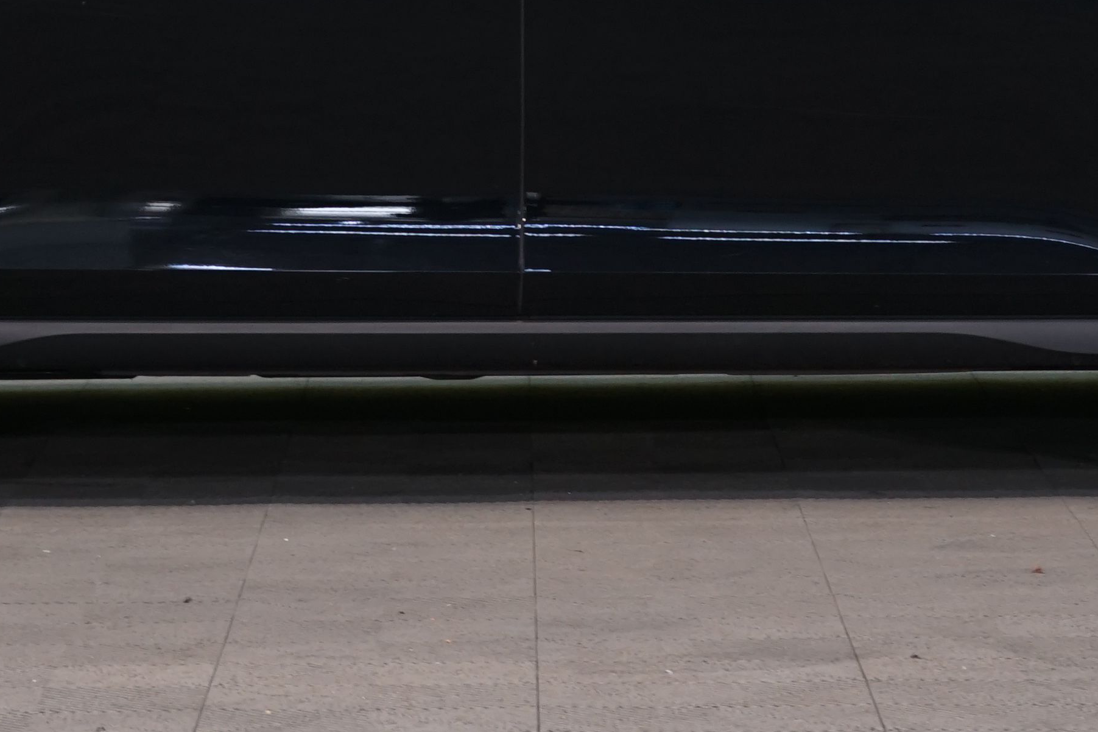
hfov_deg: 10.1
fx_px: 6191
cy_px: -143
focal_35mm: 203
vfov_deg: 6.7
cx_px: 446
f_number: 5.6
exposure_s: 1/40
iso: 500
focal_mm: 61
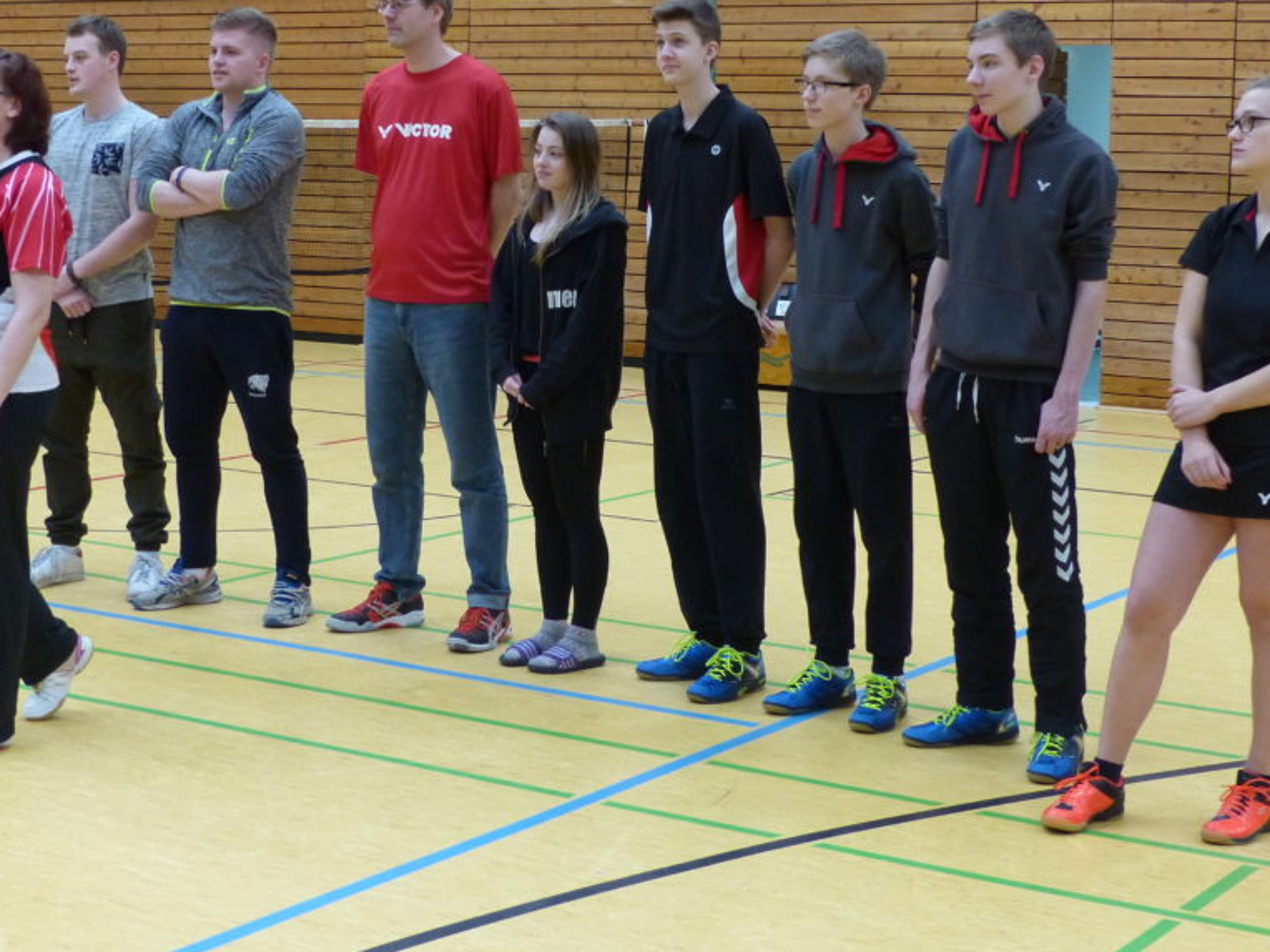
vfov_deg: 21.9
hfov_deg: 28.9
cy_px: 344
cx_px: 547
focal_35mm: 67
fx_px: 2458
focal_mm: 9.1
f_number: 2.8
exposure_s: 1/125
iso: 400
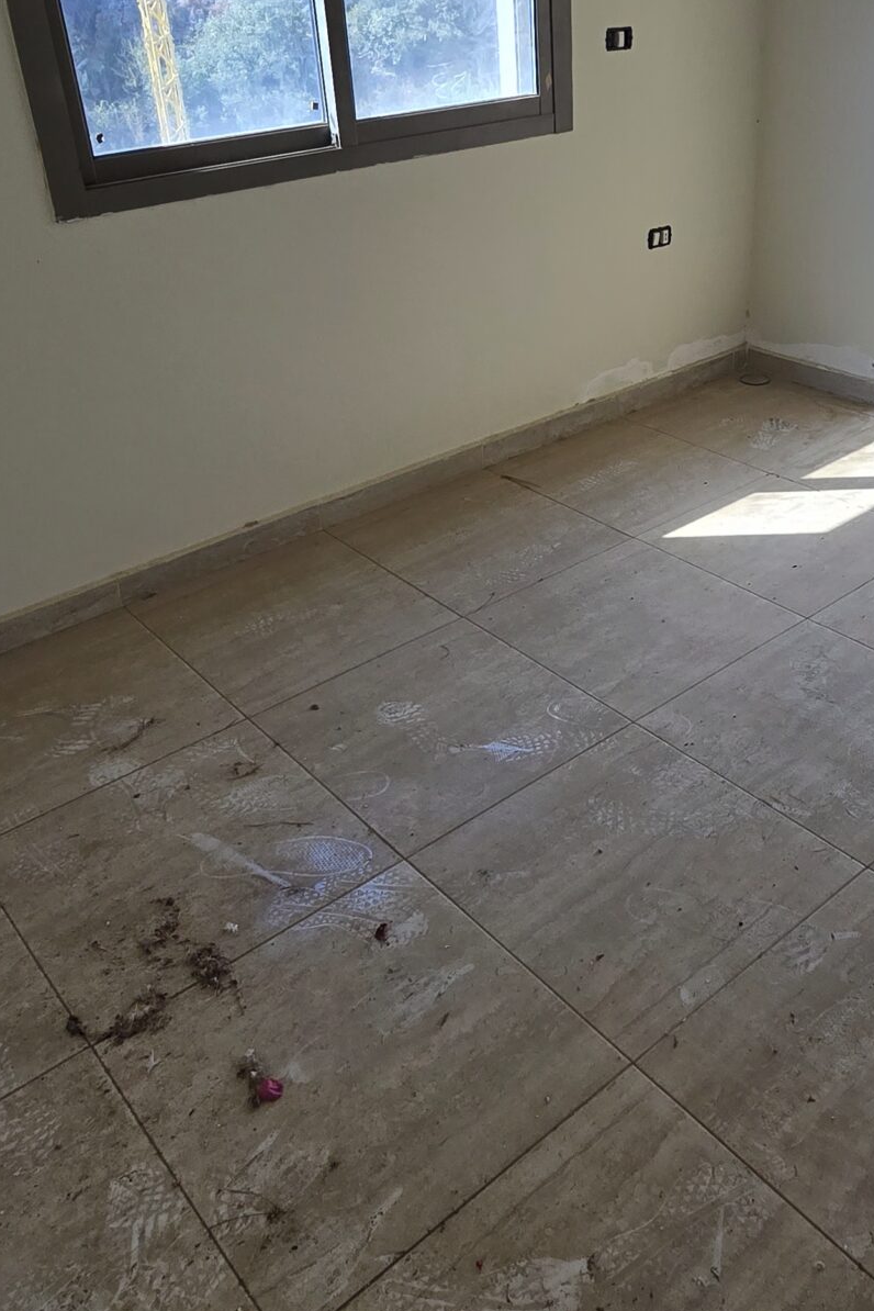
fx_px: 1056
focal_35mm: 29
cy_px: 553
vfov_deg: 63.3
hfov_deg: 44.7
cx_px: 535
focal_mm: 2.2
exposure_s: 1/195
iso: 50
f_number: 2.2
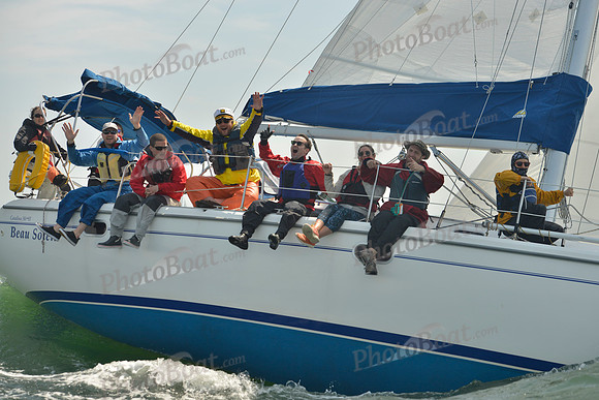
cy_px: 200
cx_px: 300
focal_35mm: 78
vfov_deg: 17.5
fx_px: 1298
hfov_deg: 26.0
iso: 200
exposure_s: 1/1250
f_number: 6.3
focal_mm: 78
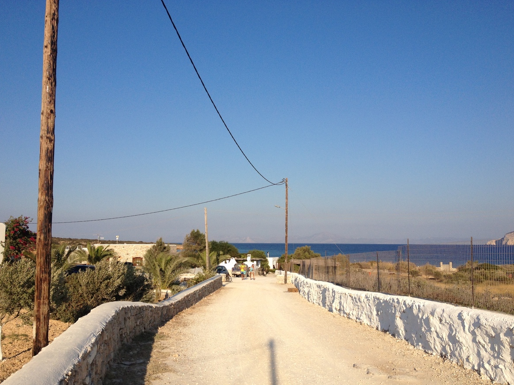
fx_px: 534
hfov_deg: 51.4
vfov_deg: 39.6
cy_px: 195
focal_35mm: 36
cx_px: 258
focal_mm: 4.28
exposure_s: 1/2304
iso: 50
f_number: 2.4
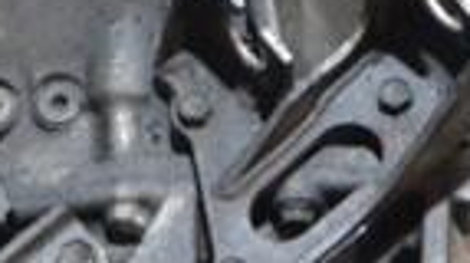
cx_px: 76
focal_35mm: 264
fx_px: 3286
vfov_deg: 4.6
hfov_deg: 8.2
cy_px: 270
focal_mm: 40
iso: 3200
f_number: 5.3
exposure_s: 1/25
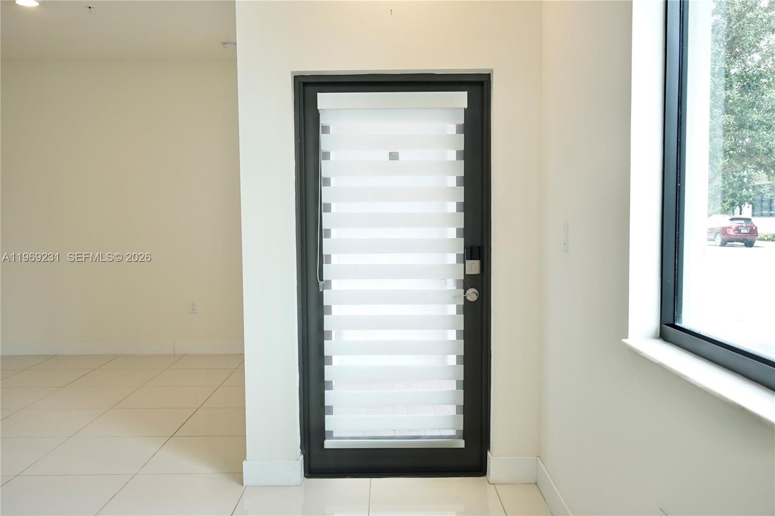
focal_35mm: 31
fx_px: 667
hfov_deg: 60.3
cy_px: 258
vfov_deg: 42.3
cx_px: 388
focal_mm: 21
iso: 400
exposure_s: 1/60
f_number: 4
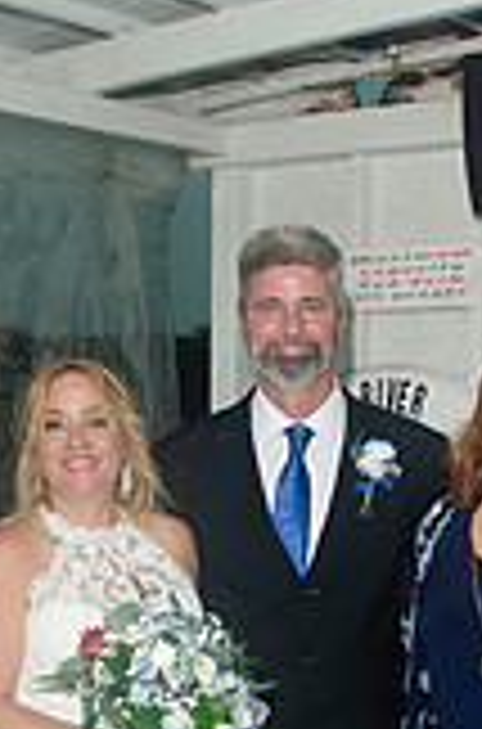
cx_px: 306
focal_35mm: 75
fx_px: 1516
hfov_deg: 18.0
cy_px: 734
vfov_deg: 25.7
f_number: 5.6
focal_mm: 18
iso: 400
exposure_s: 1/125
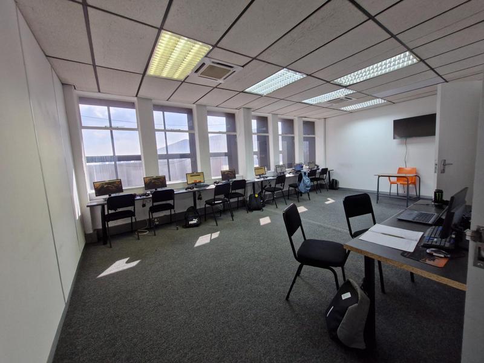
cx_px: 242
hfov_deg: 106.2
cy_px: 182
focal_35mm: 13
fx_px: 182
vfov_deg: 89.9
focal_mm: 1.74
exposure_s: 1/50
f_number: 2.2
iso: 160
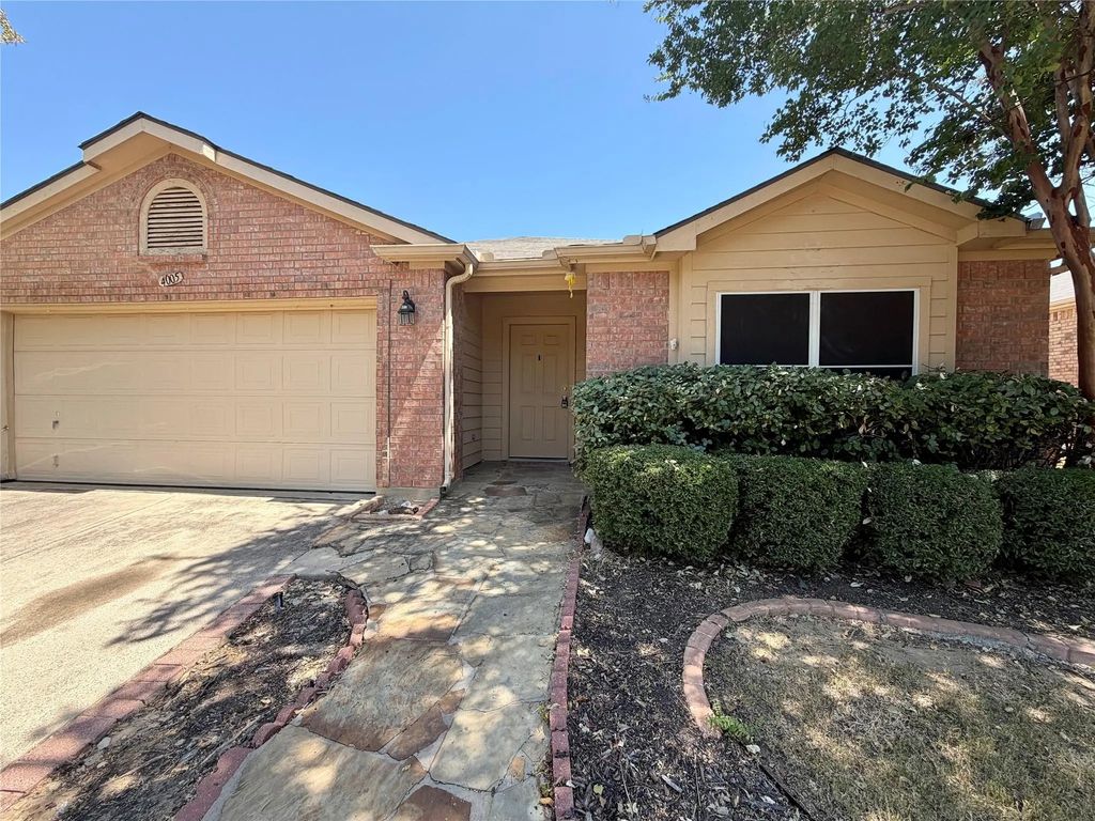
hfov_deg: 102.1
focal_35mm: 14
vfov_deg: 85.7
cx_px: 548
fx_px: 443
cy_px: 410
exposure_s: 1/527
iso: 40
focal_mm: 2.22
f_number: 2.2
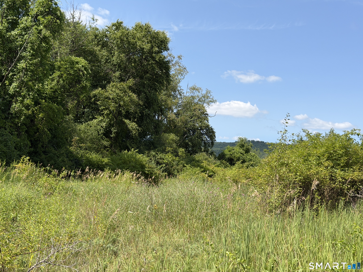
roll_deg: -5.1
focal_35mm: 48
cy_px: 136
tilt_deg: +5.3
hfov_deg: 39.7
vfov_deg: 30.3
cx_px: 182
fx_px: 503
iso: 64
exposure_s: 1/3226
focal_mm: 6.76
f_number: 1.78
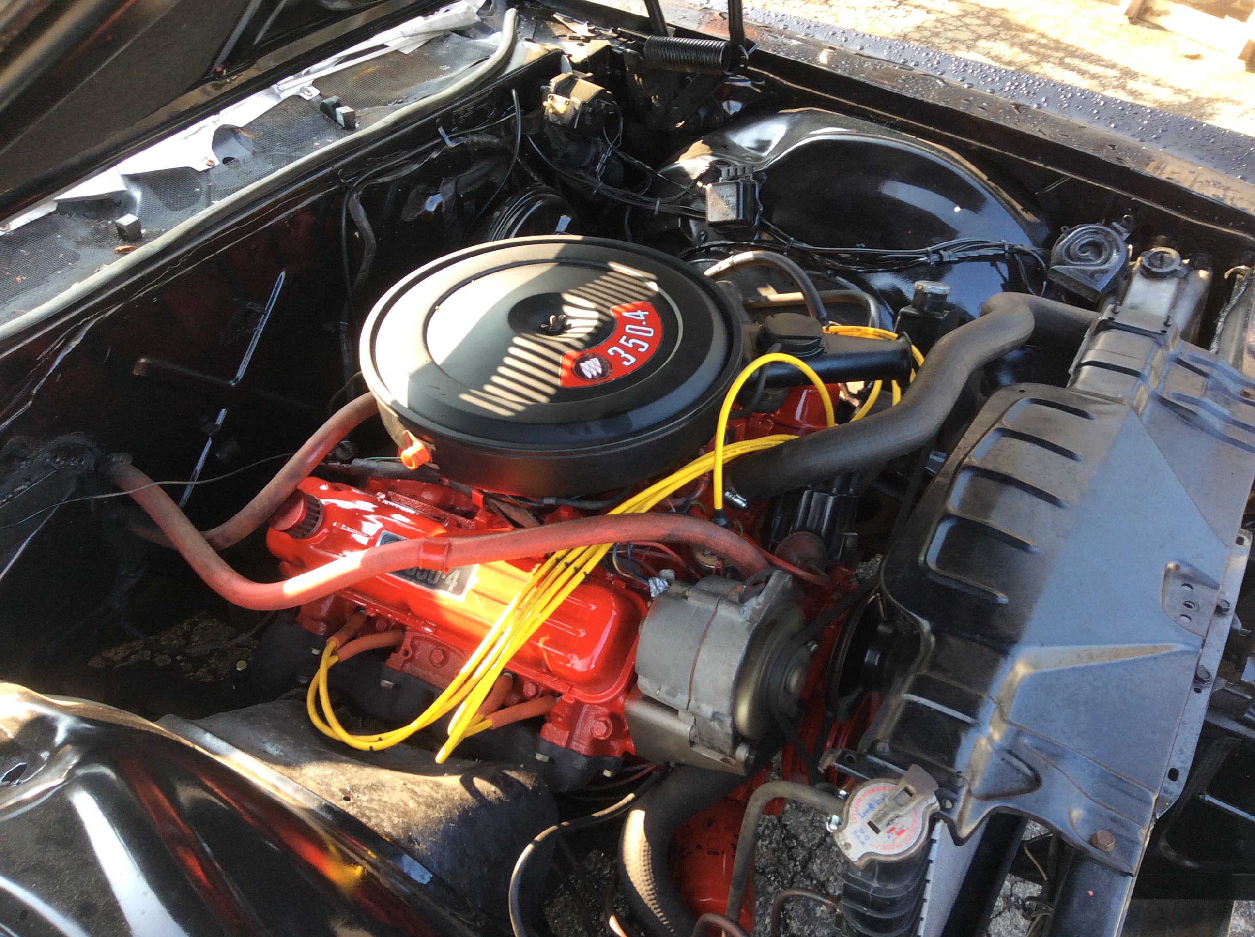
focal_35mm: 33
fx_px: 1195
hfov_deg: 55.4
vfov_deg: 42.8
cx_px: 628
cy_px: 468
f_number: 2.4
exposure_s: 1/60
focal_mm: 3.3
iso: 32
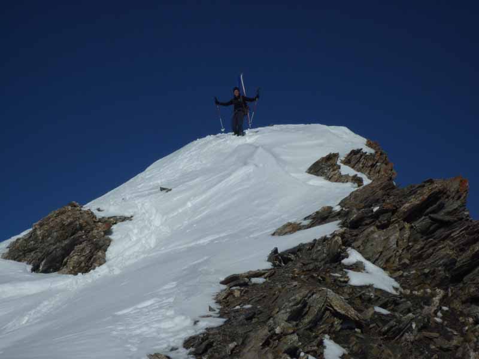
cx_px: 240
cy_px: 180
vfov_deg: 19.6
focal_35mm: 75
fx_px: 1038
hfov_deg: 26.0
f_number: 8
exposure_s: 1/1300
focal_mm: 13.2
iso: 100
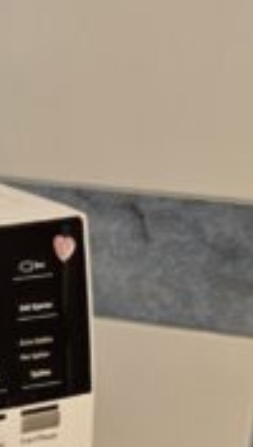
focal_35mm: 145
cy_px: 578
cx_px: -514
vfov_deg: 14.2
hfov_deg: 7.4
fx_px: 1724
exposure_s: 1/100
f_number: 1.7
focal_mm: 6.3
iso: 320
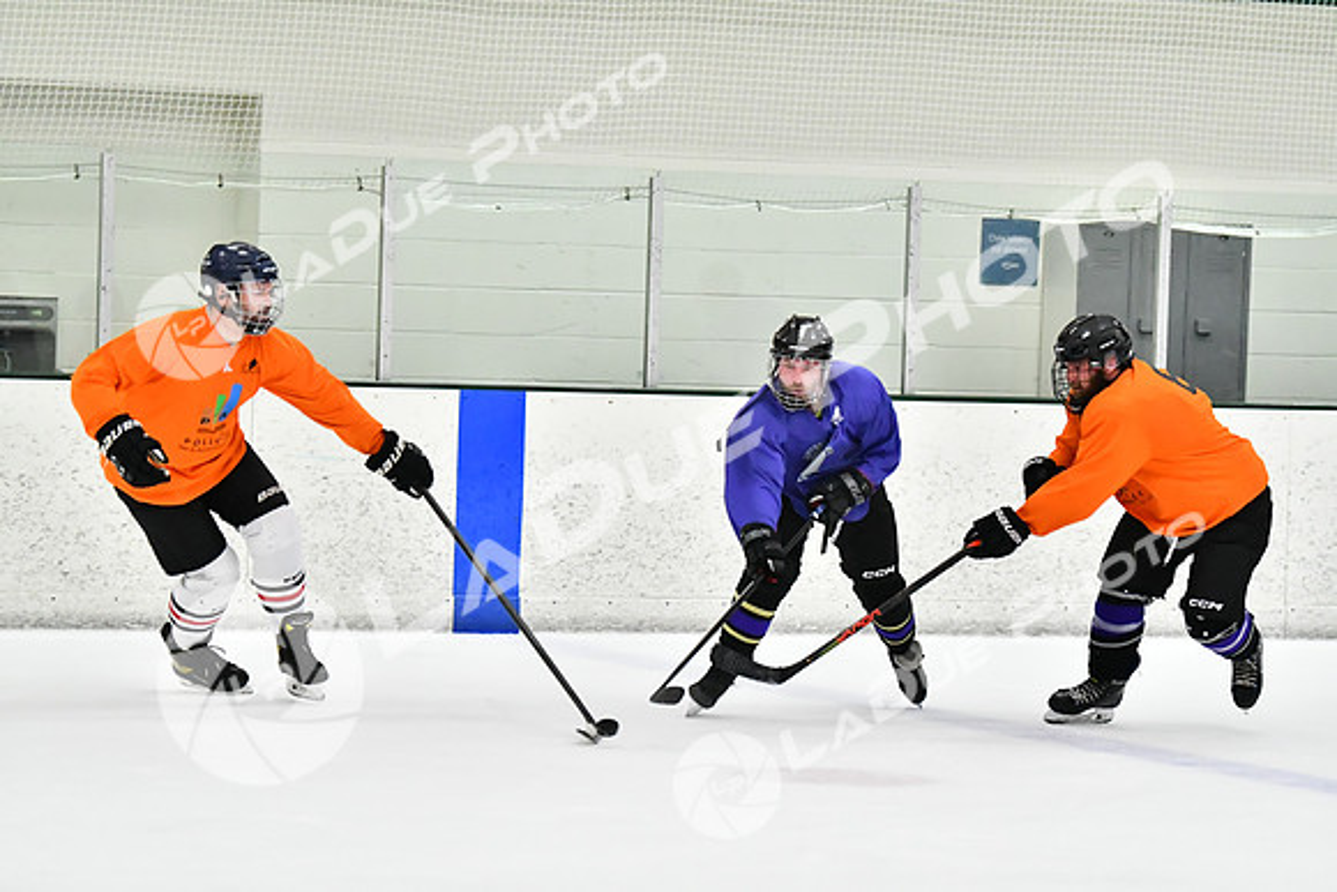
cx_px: 668
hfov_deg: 11.0
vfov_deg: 7.3
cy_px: 446
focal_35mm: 188
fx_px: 6965
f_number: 2.8
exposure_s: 1/1600
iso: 6400
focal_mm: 125
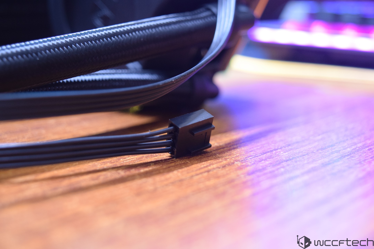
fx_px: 561
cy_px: 124
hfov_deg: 36.9
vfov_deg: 25.1
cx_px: 187
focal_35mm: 54
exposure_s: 1/8
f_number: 5.6
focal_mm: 36
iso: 1600
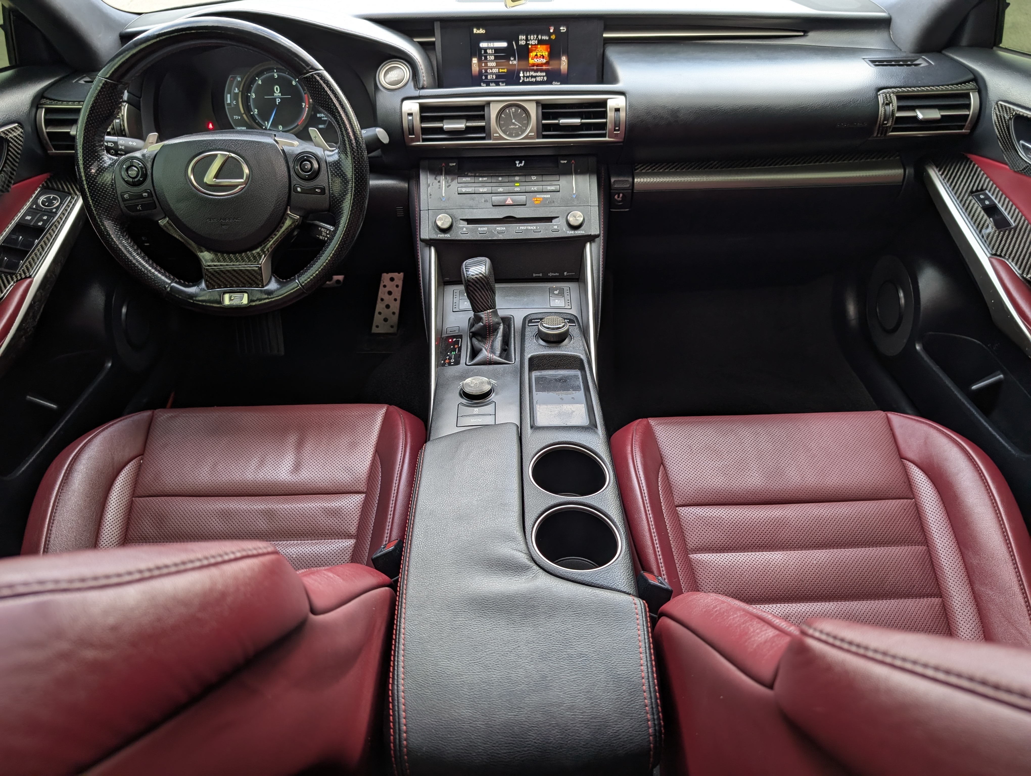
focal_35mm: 24
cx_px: 516
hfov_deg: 71.5
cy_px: 388
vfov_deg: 56.9
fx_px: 716
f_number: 1.68
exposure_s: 1/45.6
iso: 58
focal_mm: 6.9
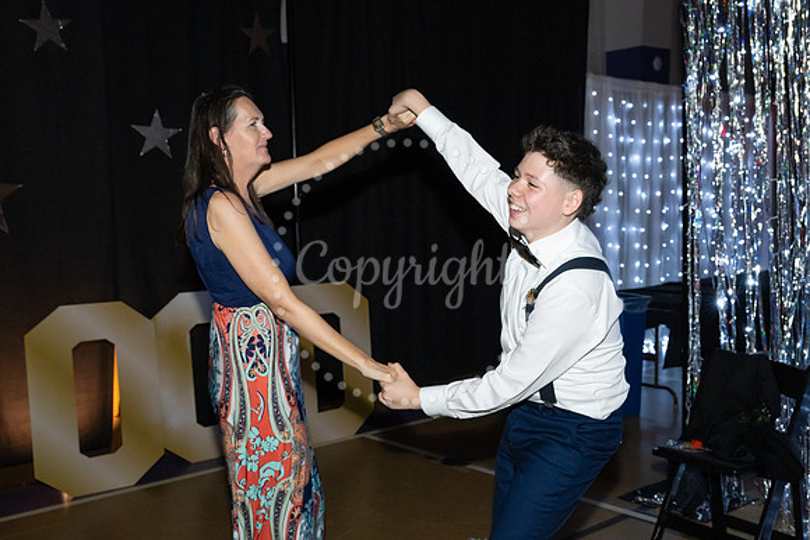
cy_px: 270
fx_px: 900
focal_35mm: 40
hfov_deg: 48.4
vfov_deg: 33.4
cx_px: 405
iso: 6400
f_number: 5.6
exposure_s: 1/100
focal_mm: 40
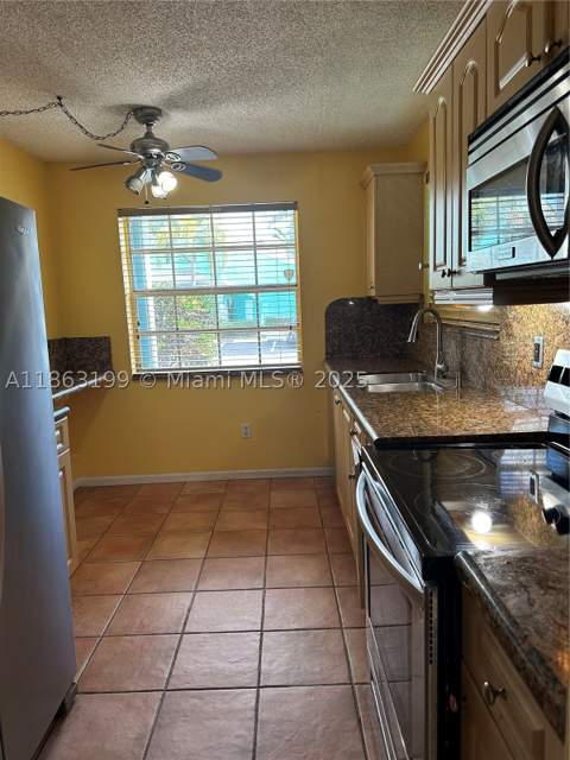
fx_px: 527
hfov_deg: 56.8
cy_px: 380
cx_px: 285
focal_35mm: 24
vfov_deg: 71.6
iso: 200
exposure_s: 1/120
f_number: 1.78
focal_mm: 6.86
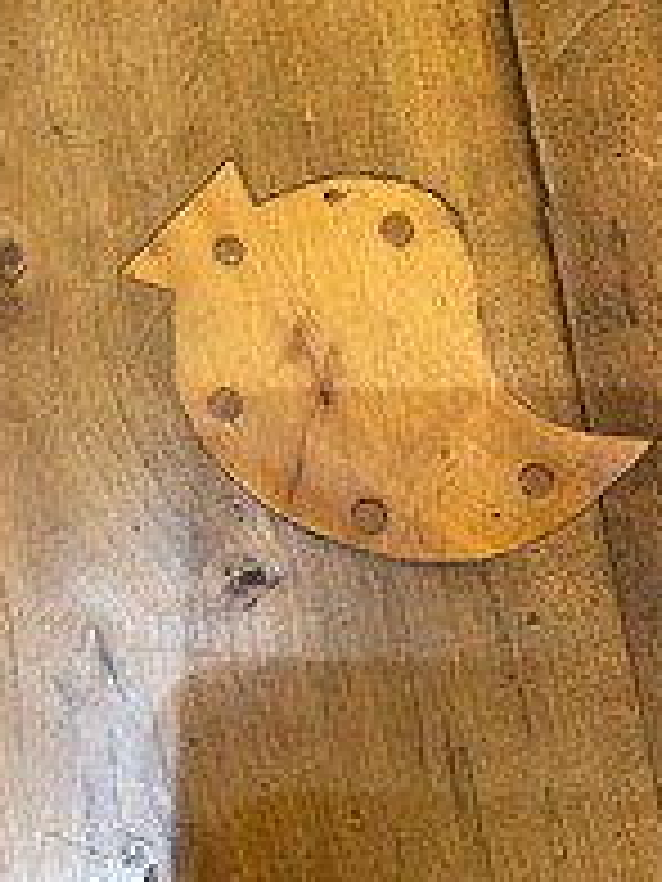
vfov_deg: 37.5
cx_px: 275
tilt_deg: -77.2
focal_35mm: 51
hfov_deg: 28.5
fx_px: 1300
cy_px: 418
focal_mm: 5.1
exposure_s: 1/50
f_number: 1.6
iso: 200
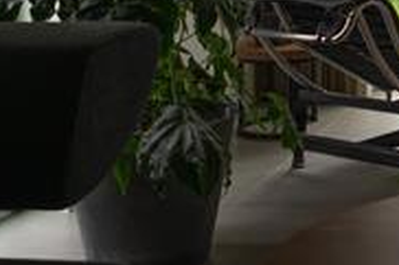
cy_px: -108
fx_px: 997
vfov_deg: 14.3
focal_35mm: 90
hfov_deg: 19.6
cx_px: 607
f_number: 2.8
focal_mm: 16
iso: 160
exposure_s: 1/60
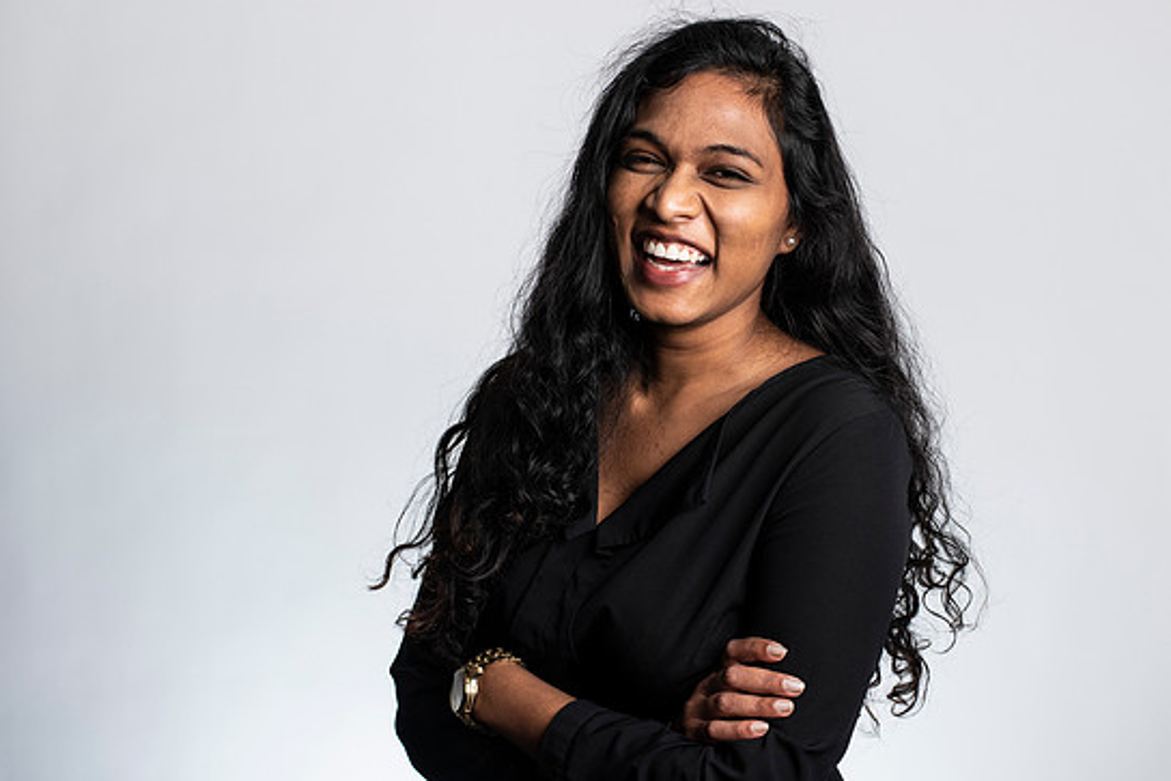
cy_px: 349
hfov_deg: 27.7
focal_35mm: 73
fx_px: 2375
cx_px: 681
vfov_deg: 18.7
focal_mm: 50
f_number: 6.3
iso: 80
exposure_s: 1/200
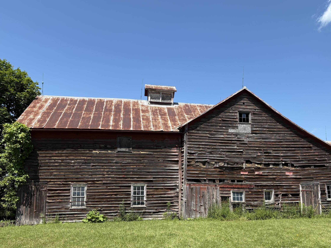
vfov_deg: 40.5
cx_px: 206
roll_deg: +0.8
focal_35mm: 35
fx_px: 335
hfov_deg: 52.1
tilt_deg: +9.1
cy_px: 150
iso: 50
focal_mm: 5.96
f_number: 1.6
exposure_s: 1/2451
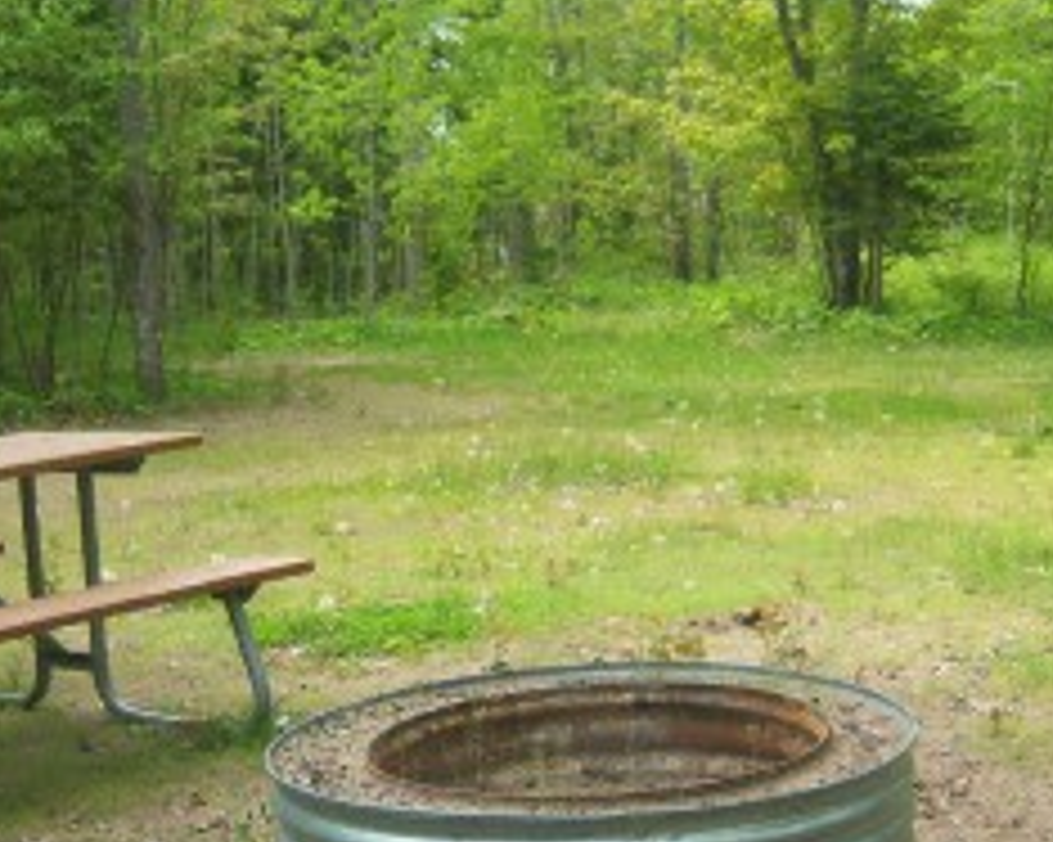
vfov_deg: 19.9
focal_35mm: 77
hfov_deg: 24.7
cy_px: 538
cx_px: 452
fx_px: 2399
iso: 80
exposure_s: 1/500
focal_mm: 7.5
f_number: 2.8
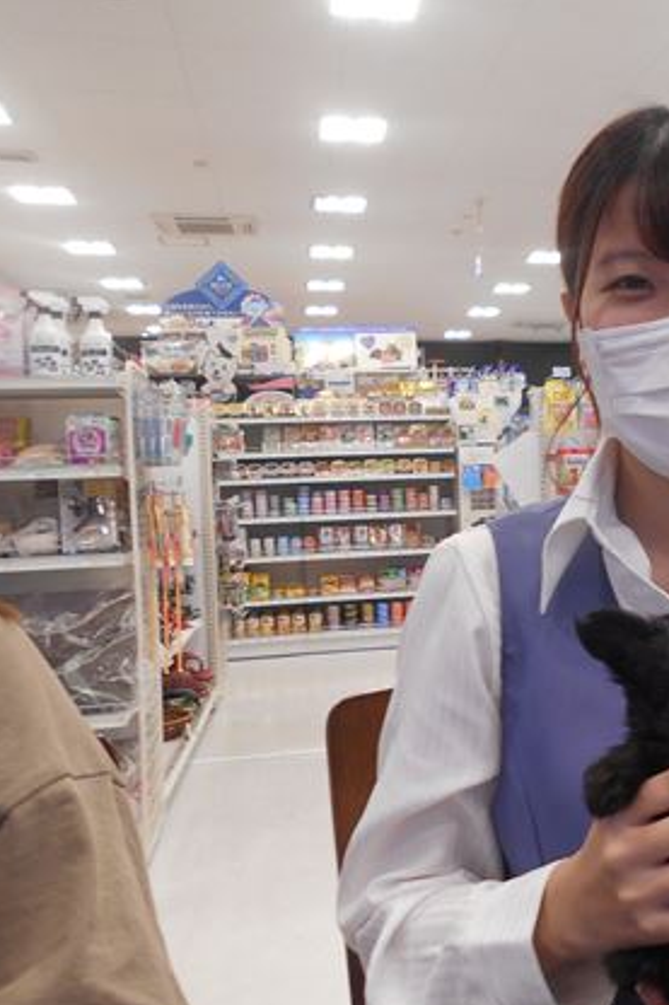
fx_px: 1088
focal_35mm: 39
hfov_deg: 31.6
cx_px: 667
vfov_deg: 49.6
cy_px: 498
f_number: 3.2
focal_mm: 4.6
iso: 125
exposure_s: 1/30
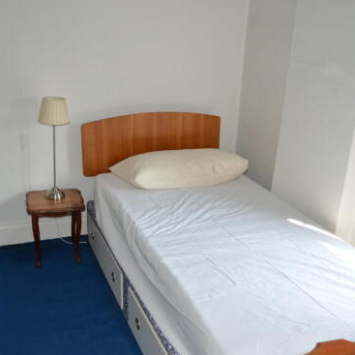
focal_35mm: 41
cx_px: 189
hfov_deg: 40.9
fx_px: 476
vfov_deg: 40.8
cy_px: 206
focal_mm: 18
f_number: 4
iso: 250
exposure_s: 1/125
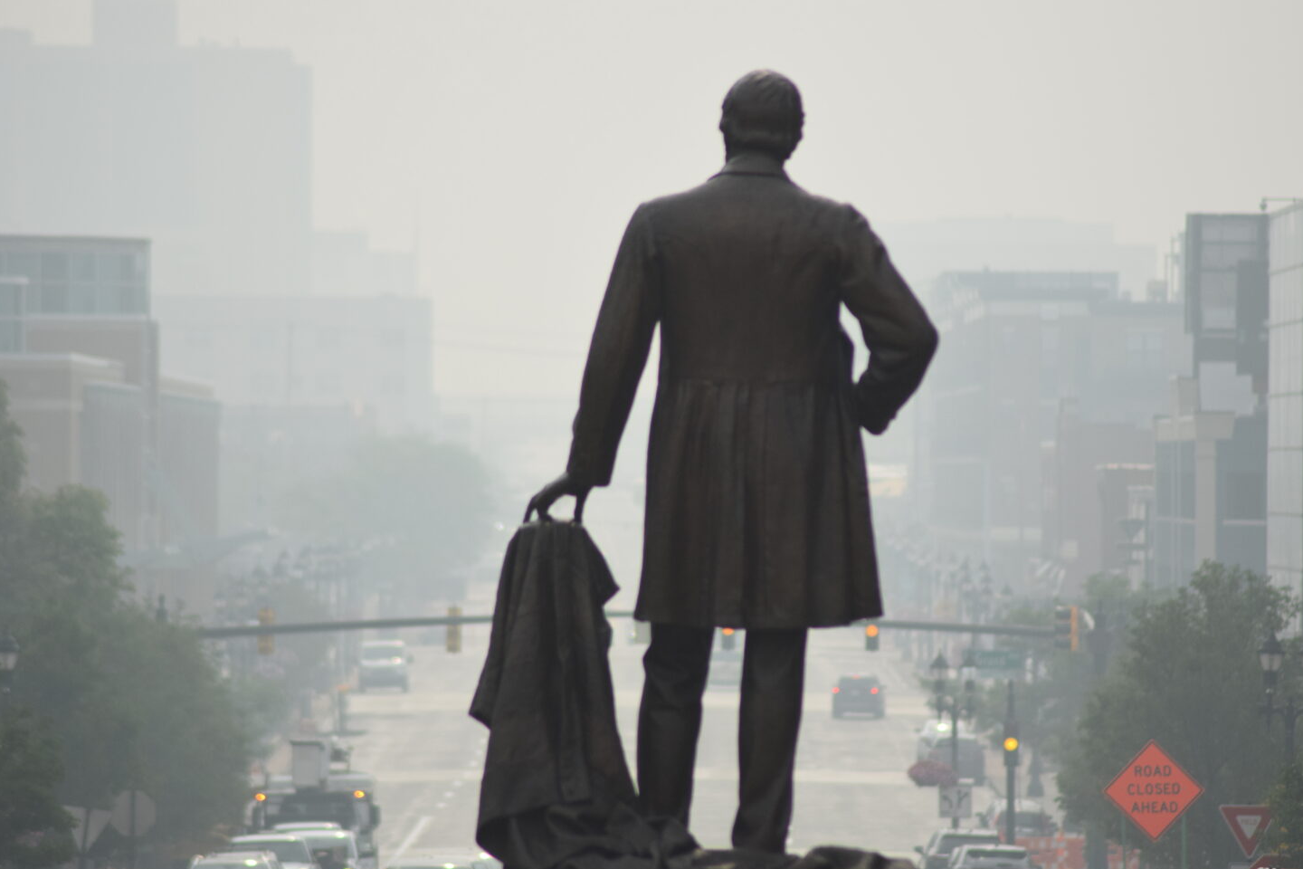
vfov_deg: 3.6
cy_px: 434
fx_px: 13898
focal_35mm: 384
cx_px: 677
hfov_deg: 5.4
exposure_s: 1/2000
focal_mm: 240
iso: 400
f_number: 5.3
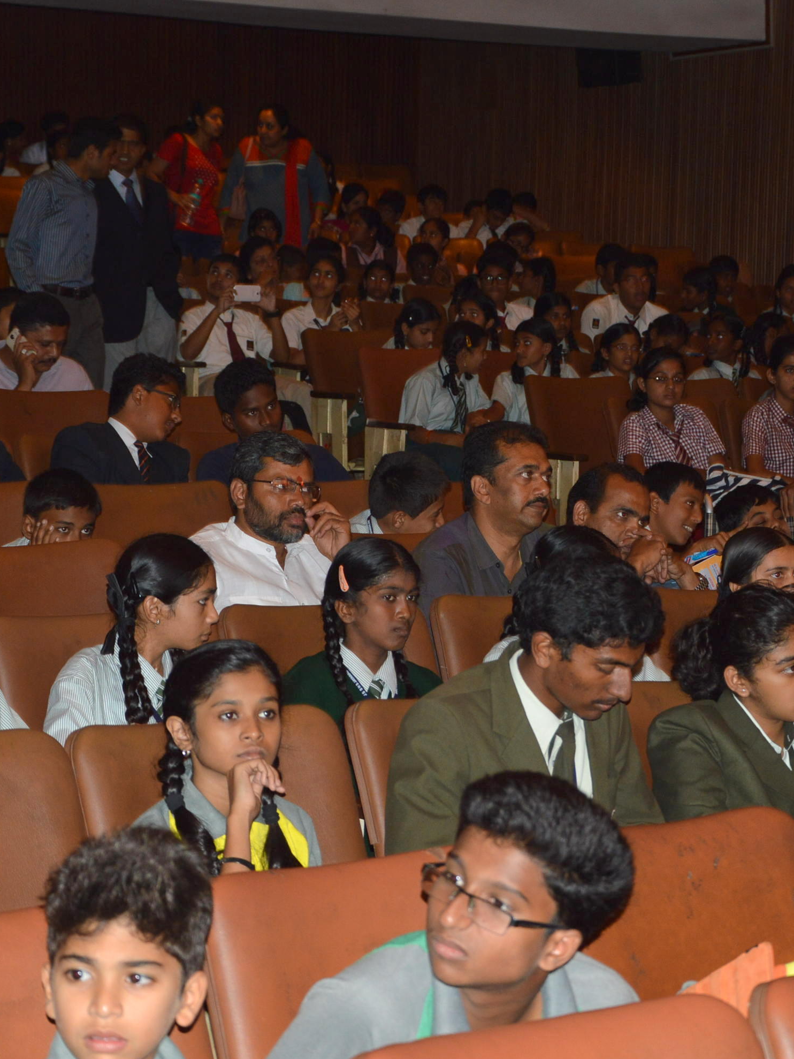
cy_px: 531
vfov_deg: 21.3
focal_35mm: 92
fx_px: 2814
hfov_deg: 16.1
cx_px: 456
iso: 400
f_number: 5.6
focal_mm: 42
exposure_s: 1/15
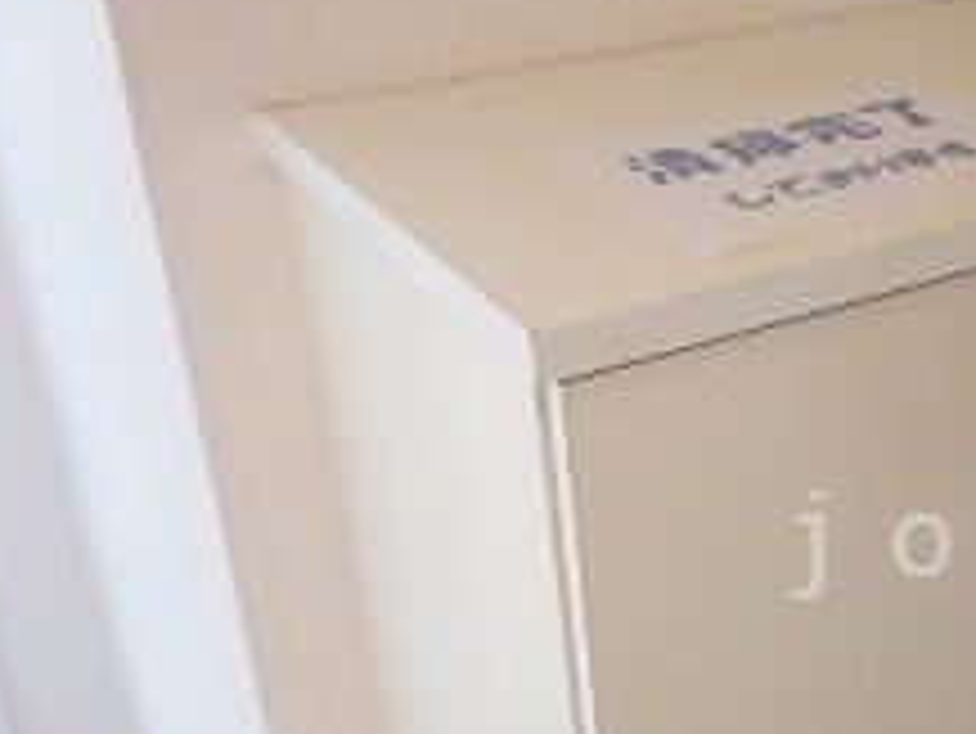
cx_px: 1097
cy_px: 545
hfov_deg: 28.1
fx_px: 1749
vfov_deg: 23.4
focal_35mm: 62
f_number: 3.5
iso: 640
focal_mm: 3.7
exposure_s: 1/30
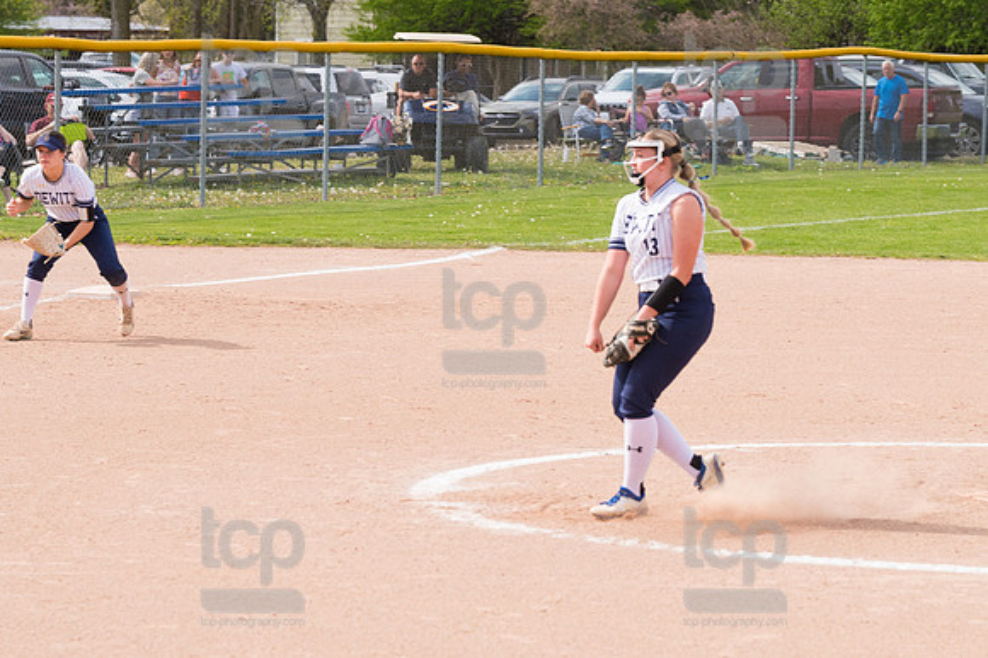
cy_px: 329
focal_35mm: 153
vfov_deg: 9.0
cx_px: 494
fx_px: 4196
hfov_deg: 13.4
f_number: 5.6
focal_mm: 102
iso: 400
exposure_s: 1/1600
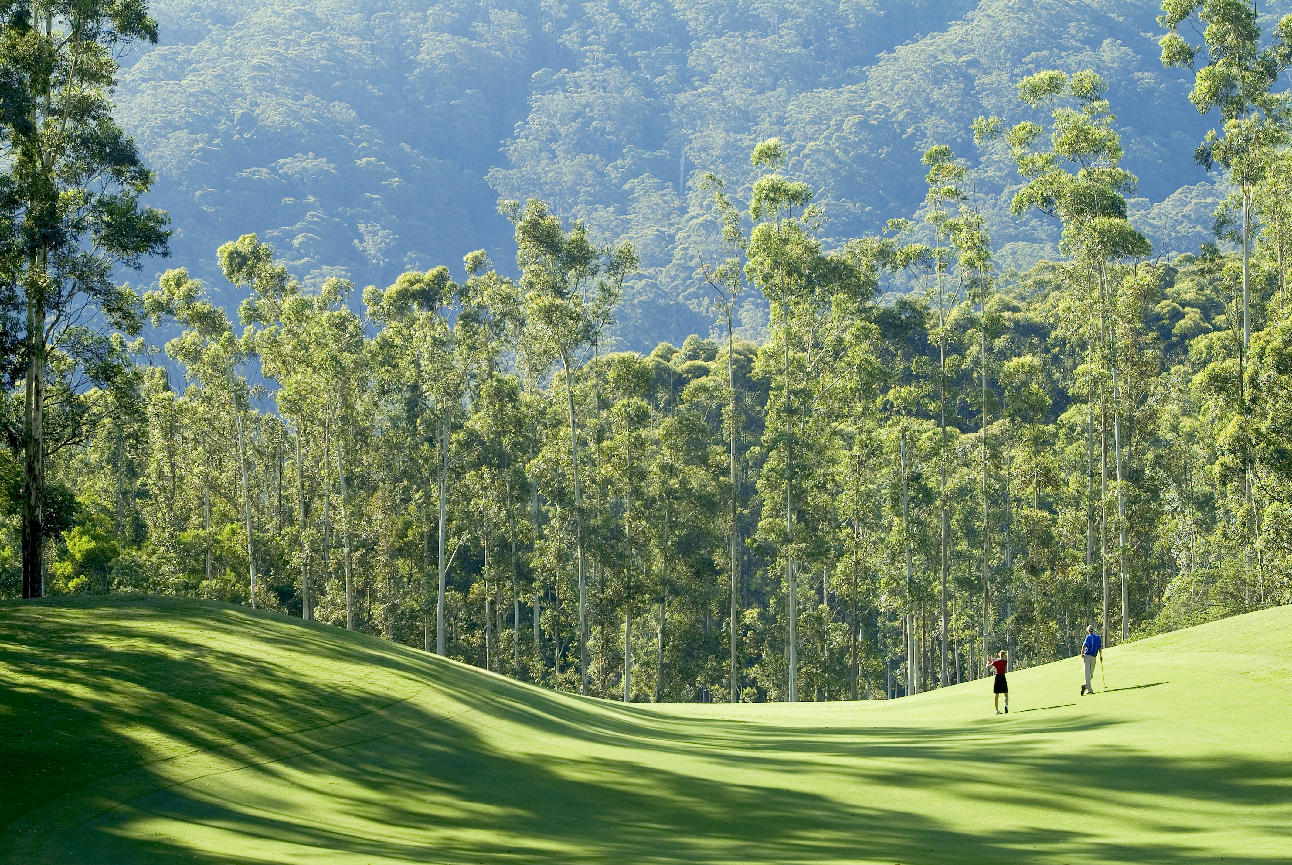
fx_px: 6036
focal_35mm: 168
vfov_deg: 8.2
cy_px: 432
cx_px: 646
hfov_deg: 12.2
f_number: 4.8
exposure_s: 1/180
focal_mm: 112
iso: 100
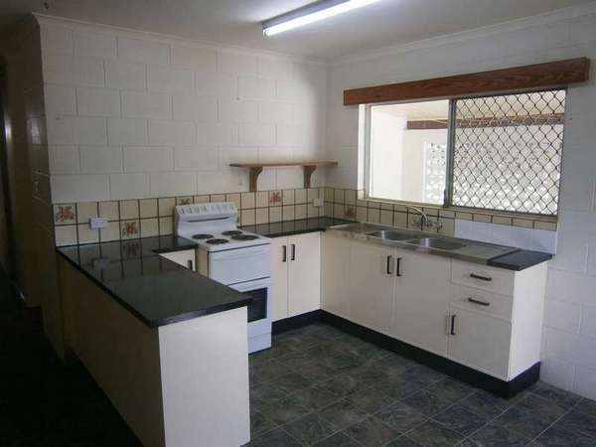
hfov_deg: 67.3
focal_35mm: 26
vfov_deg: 53.1
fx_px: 448
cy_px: 224
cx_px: 298
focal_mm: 4.7
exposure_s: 1/30
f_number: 2.8
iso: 100
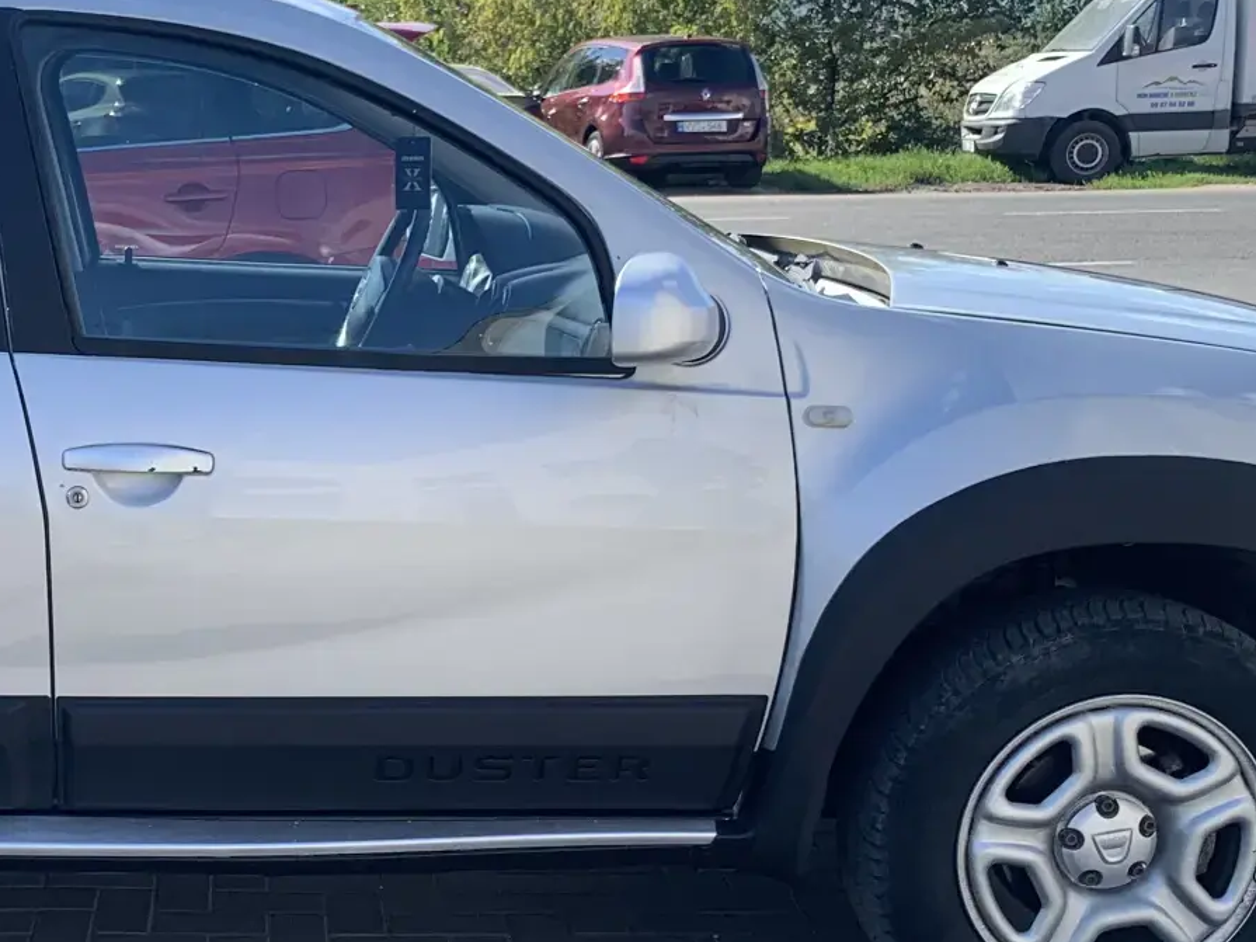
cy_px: 642
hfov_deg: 30.4
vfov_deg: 23.9
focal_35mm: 61
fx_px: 2213
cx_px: 146
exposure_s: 1/701
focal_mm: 4.25
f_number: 1.8
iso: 25
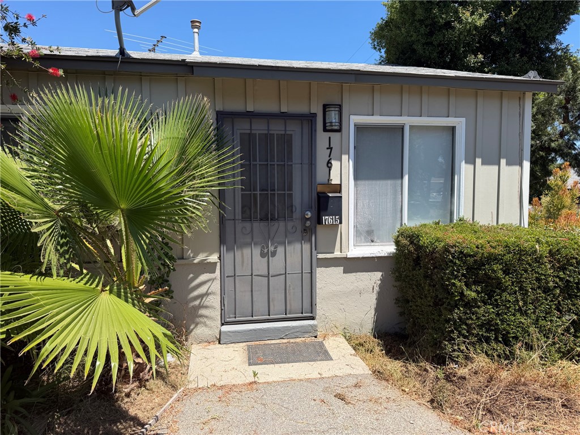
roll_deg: +0.0
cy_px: 218
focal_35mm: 24
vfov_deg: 56.8
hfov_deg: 71.6
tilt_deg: -3.3
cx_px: 290
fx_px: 402
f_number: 1.78
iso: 80
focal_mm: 6.76
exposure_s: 1/3279
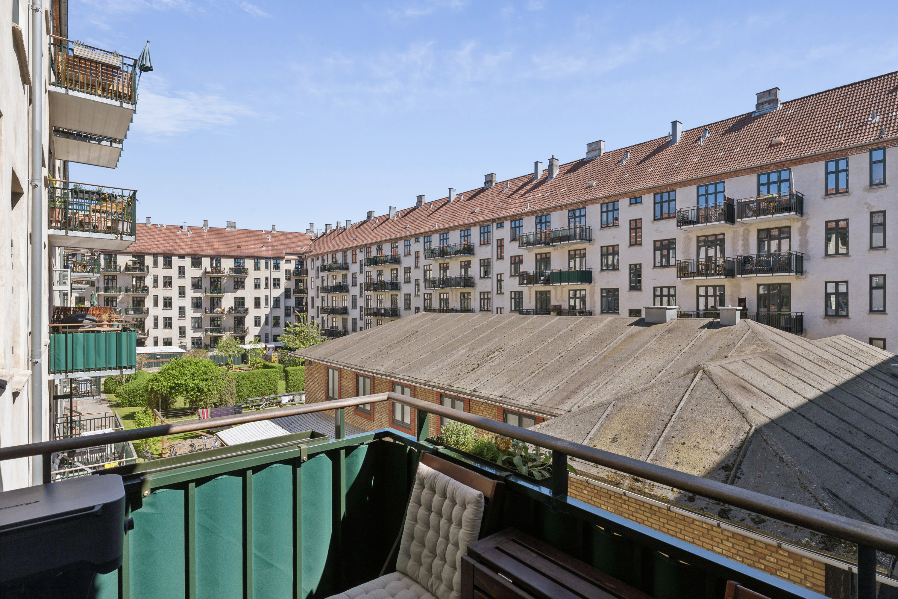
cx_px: 449
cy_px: 300
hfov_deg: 89.5
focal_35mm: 18
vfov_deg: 66.9
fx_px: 453
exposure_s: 1/400
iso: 200
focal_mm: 12.1
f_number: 7.1
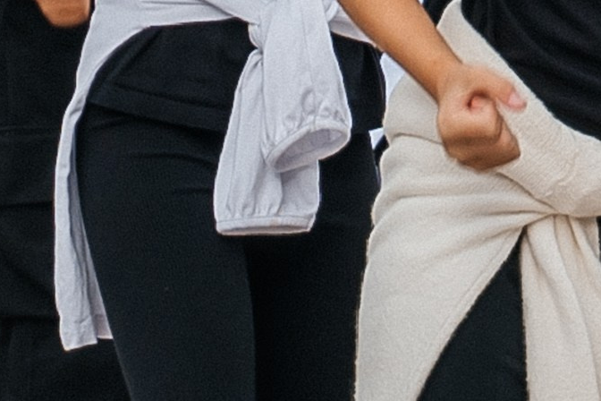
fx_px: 10984
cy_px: 29
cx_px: -259
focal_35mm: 658
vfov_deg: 2.1
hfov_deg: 3.1
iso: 110
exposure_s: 1/250
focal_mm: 55
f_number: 5.6
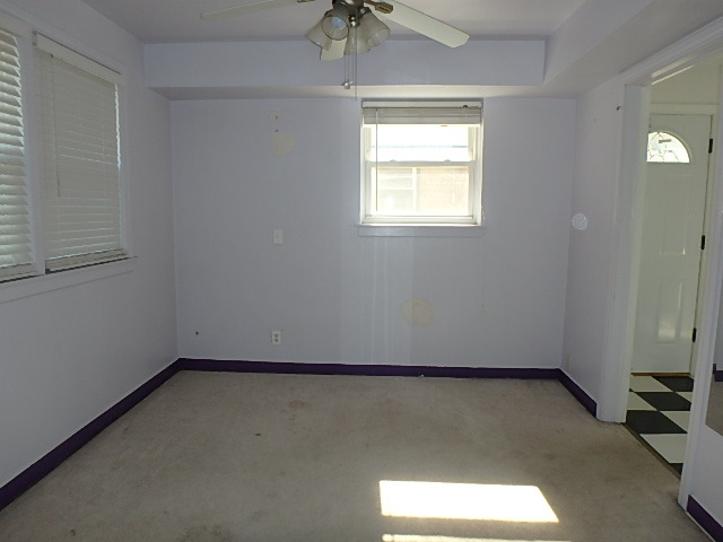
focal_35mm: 21
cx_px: 362
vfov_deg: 63.4
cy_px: 271
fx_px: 439
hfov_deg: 79.0
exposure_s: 1/80
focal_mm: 3.7
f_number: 3.5
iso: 125
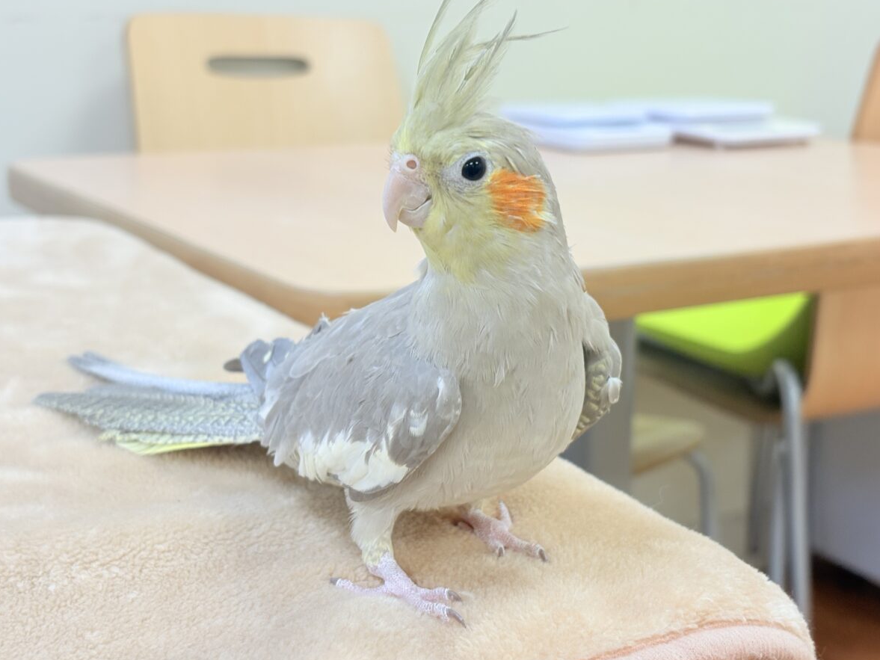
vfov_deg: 27.5
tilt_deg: -12.7
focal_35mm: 53
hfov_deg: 36.2
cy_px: 330
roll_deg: +0.7
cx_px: 443
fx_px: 1347
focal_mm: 5.96
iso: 40
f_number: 1.6
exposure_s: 1/100
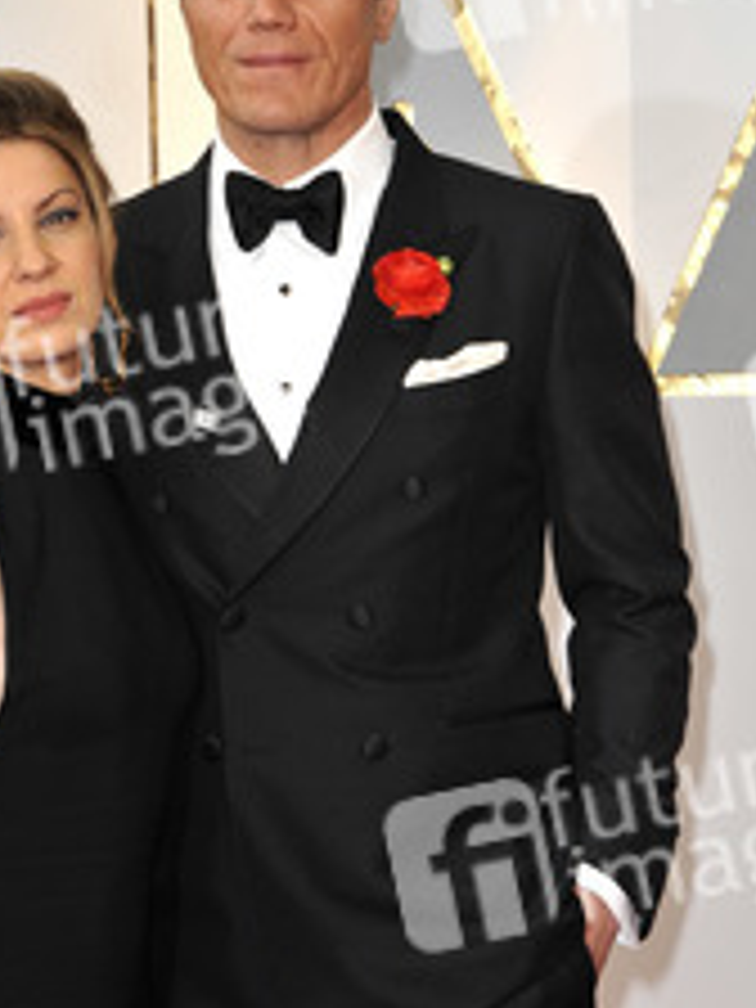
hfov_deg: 8.8
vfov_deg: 11.8
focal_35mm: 168
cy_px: 621
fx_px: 4892
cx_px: 209
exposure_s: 1/250
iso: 1000
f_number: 7.1
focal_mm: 98
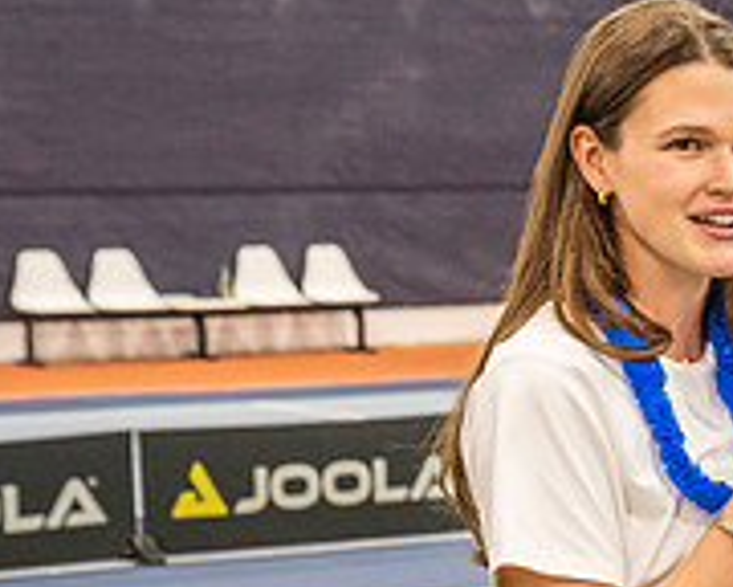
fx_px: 3406
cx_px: 1128
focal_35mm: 157
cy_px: 548
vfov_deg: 9.8
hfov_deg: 11.7
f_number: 4.5
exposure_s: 1/200
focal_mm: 52
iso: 3200
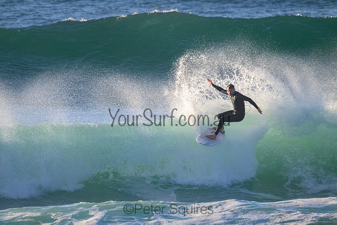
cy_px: 112
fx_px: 7490
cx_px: 168
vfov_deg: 1.7
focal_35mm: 800
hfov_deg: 2.6
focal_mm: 800
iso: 1600
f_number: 11
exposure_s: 1/1600
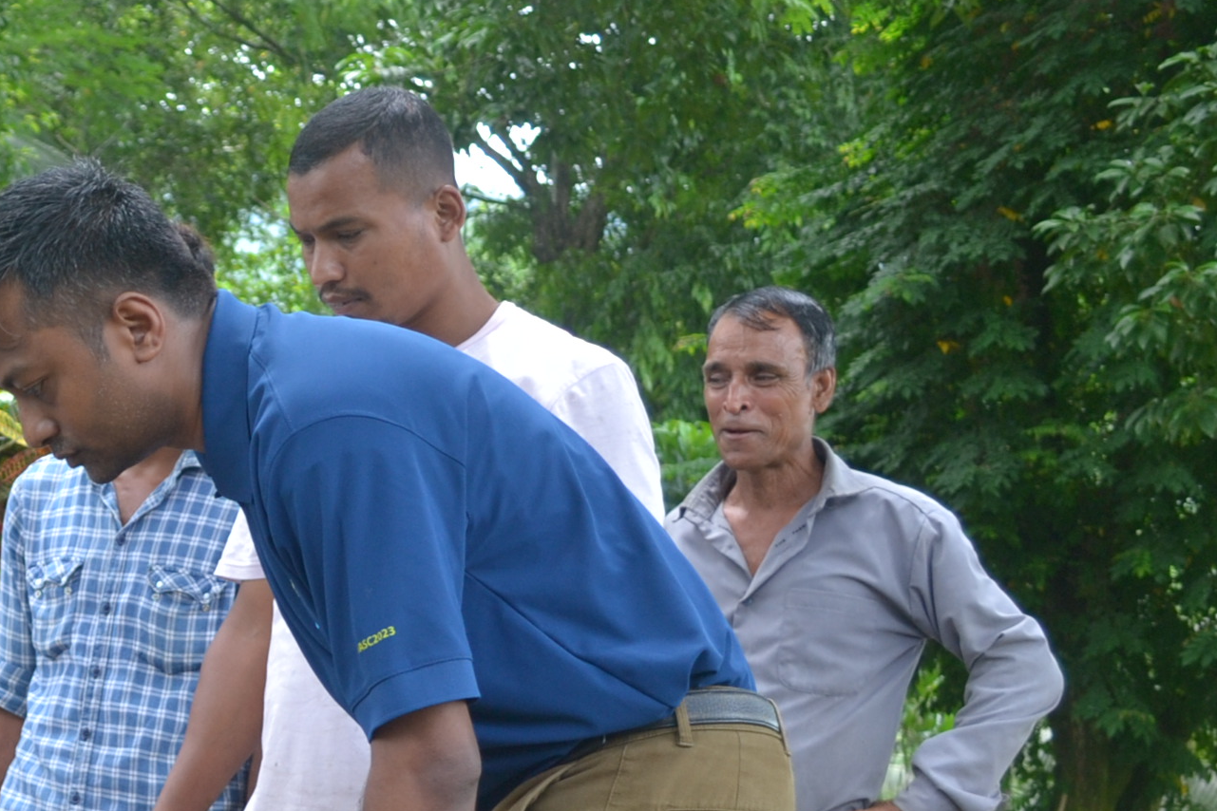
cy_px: 861
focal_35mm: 89
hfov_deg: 21.4
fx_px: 3008
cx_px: -195
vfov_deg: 15.0
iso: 180
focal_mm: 22
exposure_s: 1/125
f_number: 3.8
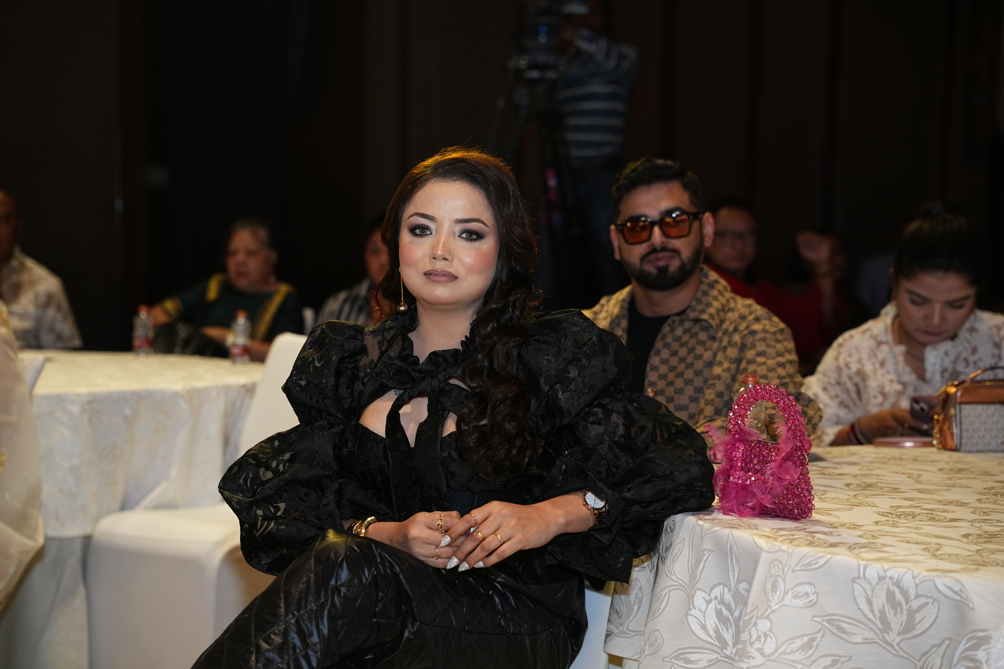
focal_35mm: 66
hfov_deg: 30.7
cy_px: 334
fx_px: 1827
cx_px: 502
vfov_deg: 20.8
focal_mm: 65.5
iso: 1600
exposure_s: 1/160
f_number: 3.5
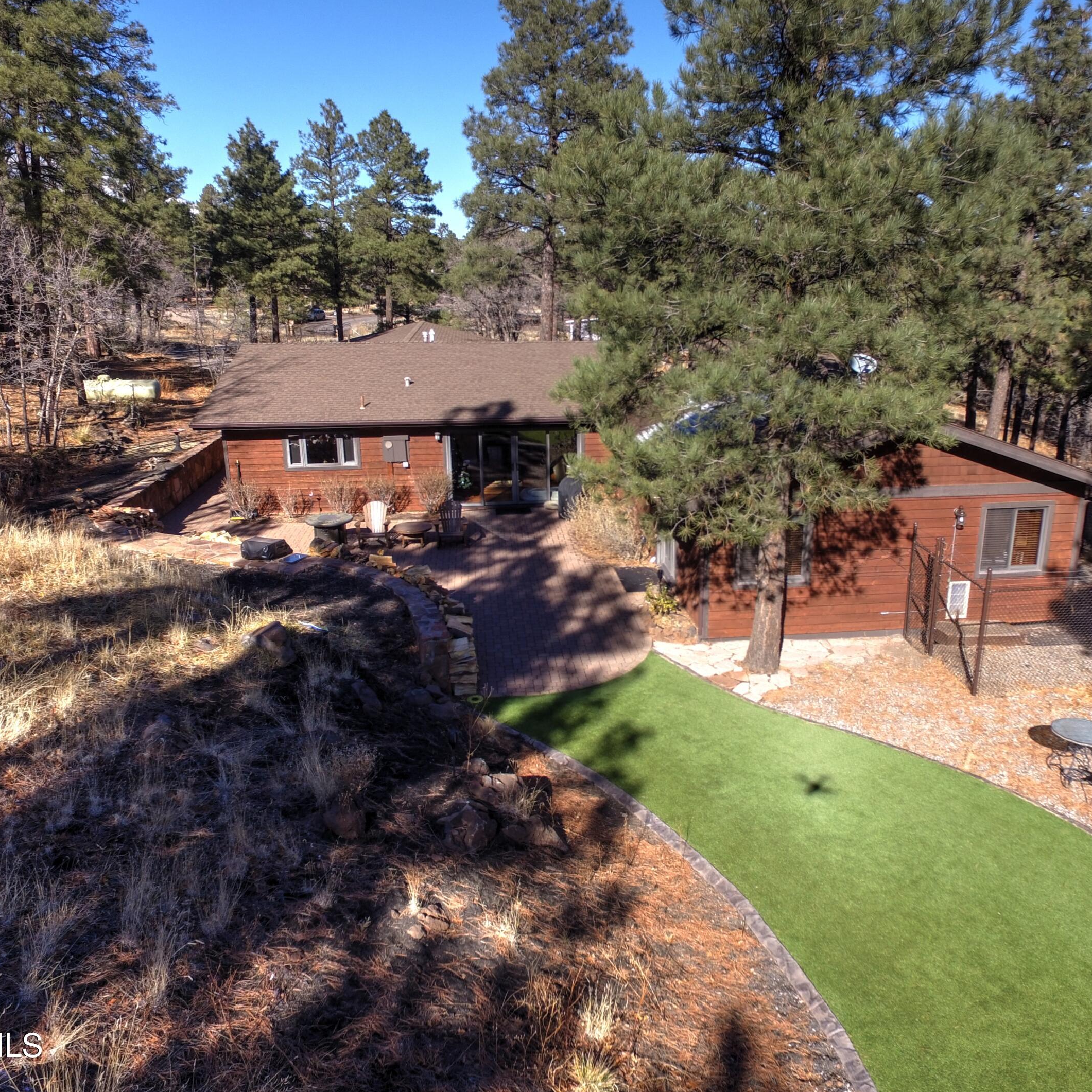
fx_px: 892
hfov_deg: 62.8
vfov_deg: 62.9
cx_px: 597
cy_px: 519
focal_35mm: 25
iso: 100
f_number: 2.8
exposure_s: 1/749
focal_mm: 3.6
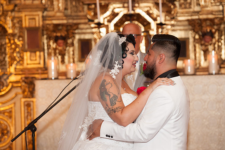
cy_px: 75
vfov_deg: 11.4
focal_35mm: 120
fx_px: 750
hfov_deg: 17.1
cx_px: 112
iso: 2500
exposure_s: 1/100
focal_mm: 120
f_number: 3.5
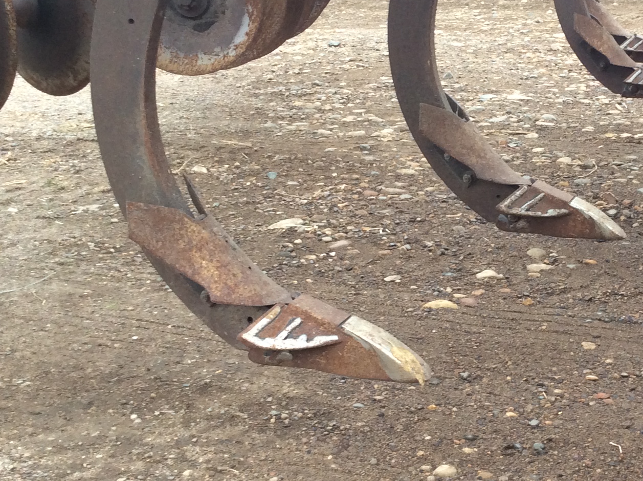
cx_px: 475
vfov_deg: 22.2
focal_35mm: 66
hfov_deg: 29.0
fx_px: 1224
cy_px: 194
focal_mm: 3.3
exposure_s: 1/120
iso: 32
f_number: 2.4
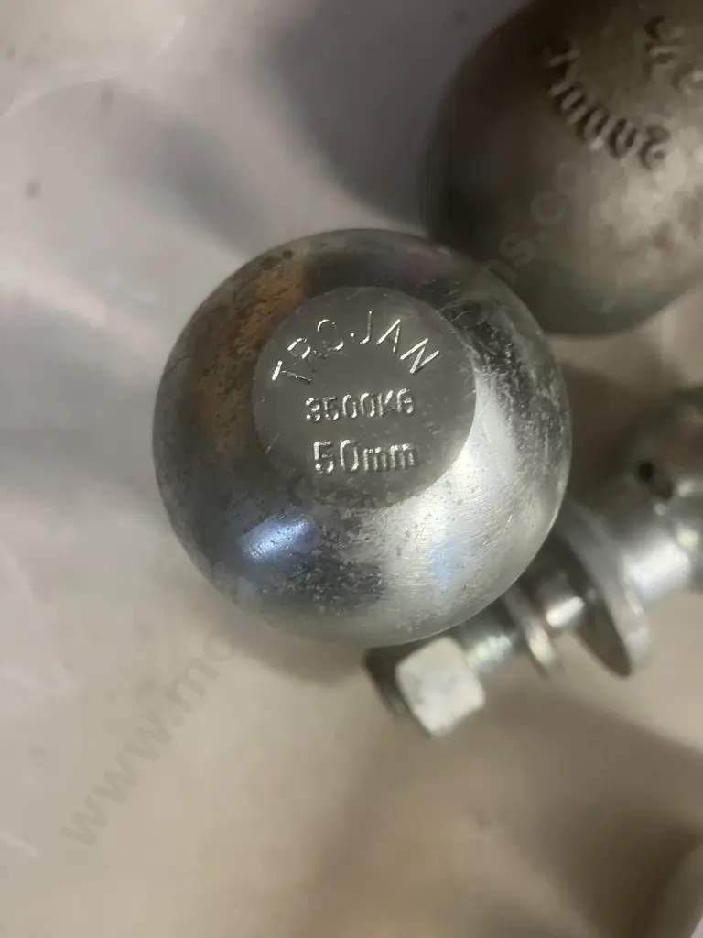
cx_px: 352
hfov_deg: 49.7
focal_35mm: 28
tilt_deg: -80.5
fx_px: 758
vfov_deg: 63.4
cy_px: 469
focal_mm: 3.99
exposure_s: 1/33
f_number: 1.8
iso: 250
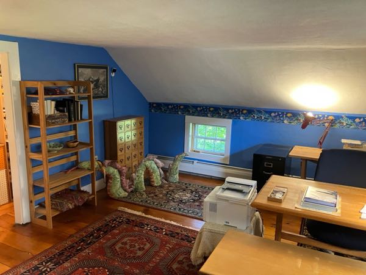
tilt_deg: -11.4
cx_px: 183
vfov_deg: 49.7
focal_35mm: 28
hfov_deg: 63.4
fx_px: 296
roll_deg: -1.7
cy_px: 138
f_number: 1.8
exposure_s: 1/60
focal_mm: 3.99
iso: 320
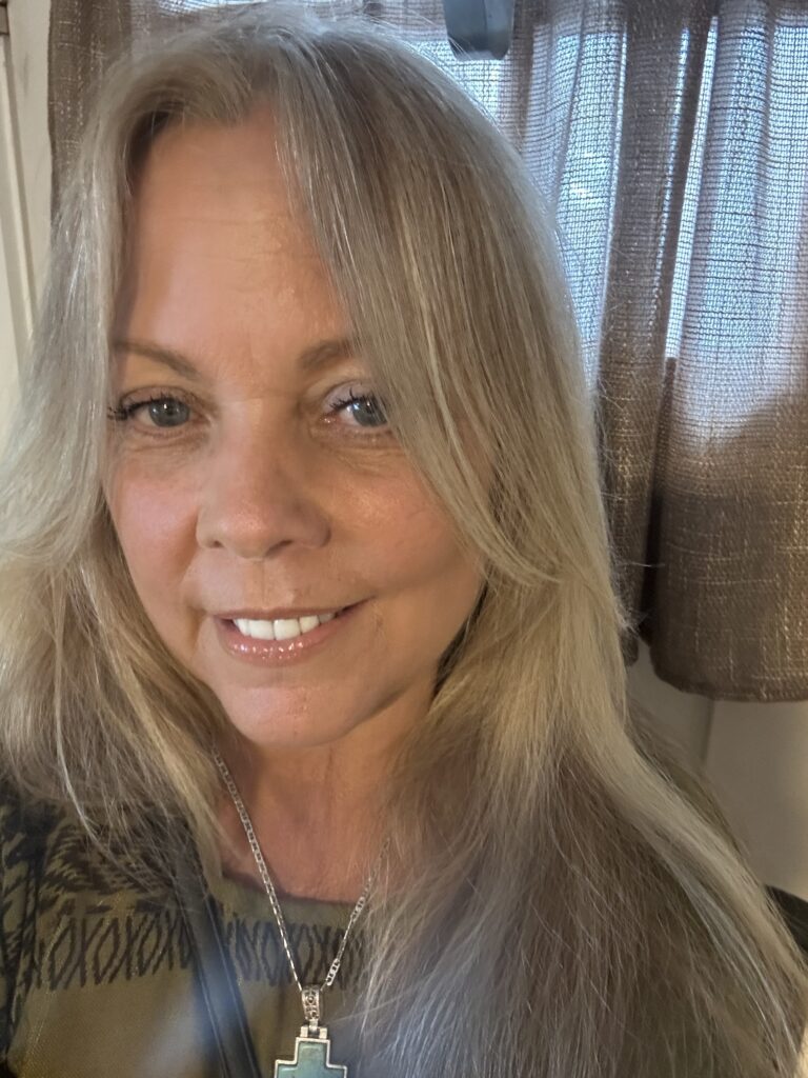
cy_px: 539
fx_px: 934
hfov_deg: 46.8
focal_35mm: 30
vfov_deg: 60.0
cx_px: 404
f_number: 1.9
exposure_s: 1/30
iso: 400
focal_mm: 2.69
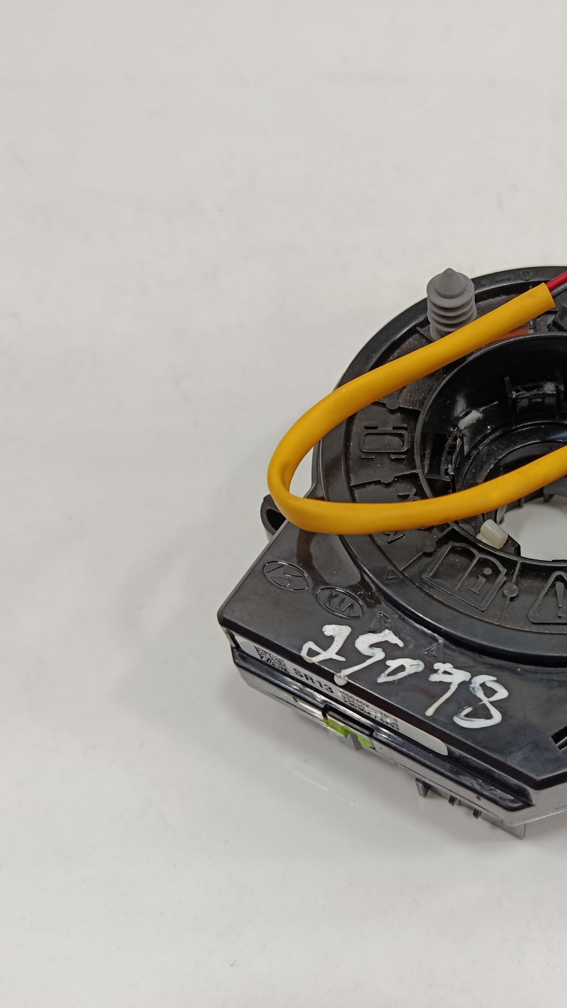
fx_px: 935
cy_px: 502
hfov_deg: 32.4
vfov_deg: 56.6
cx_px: 486
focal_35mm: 35
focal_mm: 5.24
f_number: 1.7
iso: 958
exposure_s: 1/100
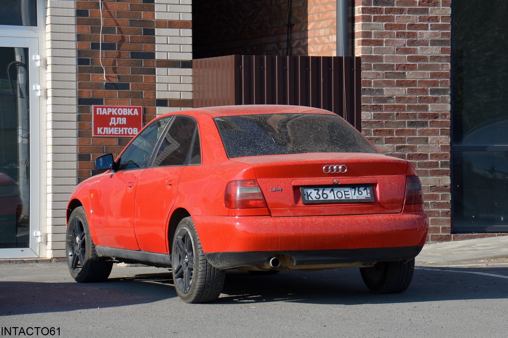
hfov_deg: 13.1
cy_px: 169
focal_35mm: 158
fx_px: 2220
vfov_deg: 8.7
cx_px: 254
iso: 100
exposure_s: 1/250
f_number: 8
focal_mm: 105
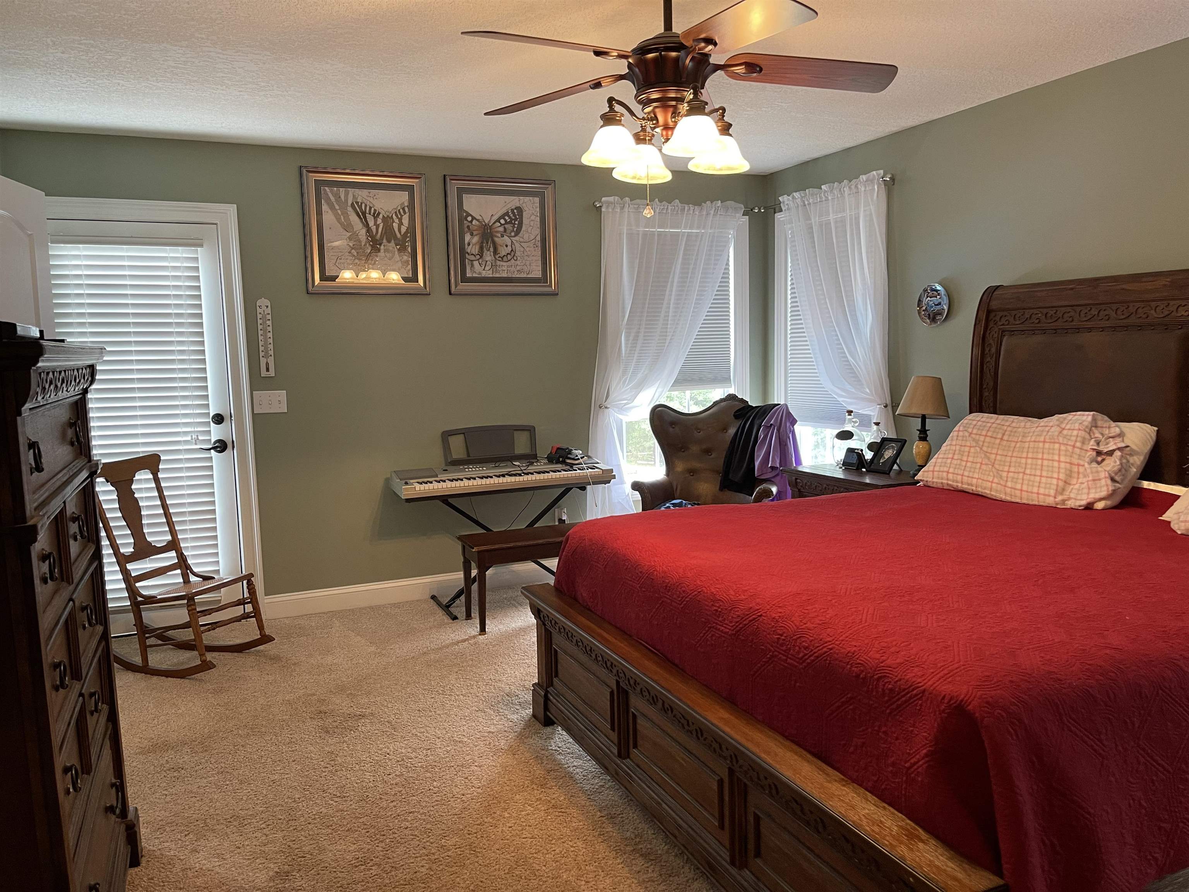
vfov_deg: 53.1
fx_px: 893
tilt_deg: -6.2
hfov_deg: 67.3
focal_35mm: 26
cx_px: 594
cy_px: 446
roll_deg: +1.2
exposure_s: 1/60
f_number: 1.6
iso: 200
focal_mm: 5.1
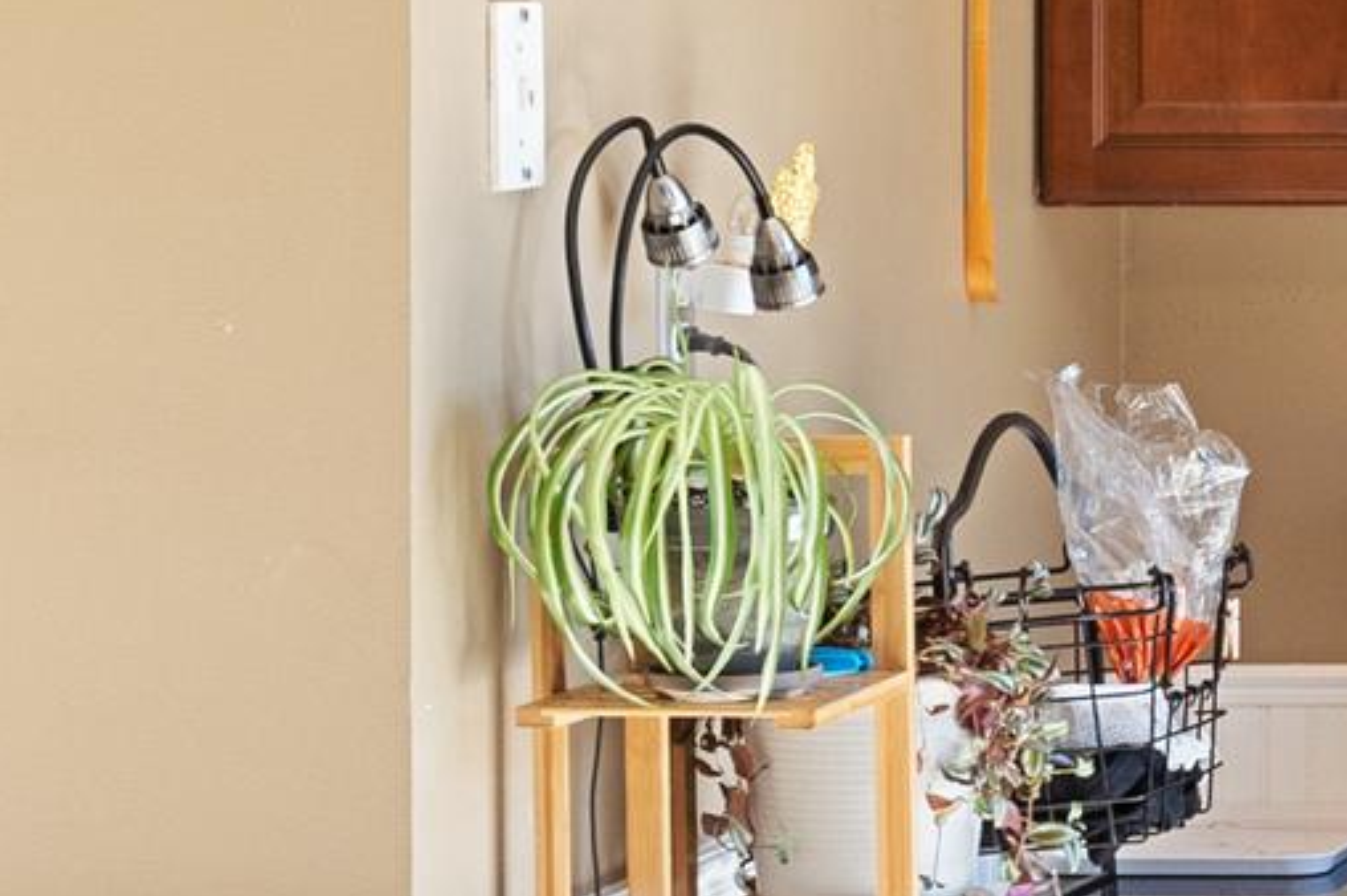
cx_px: 2471
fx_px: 4524
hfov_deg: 14.7
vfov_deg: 11.3
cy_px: 436
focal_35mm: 121
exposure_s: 1/25
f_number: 8
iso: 640
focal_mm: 20
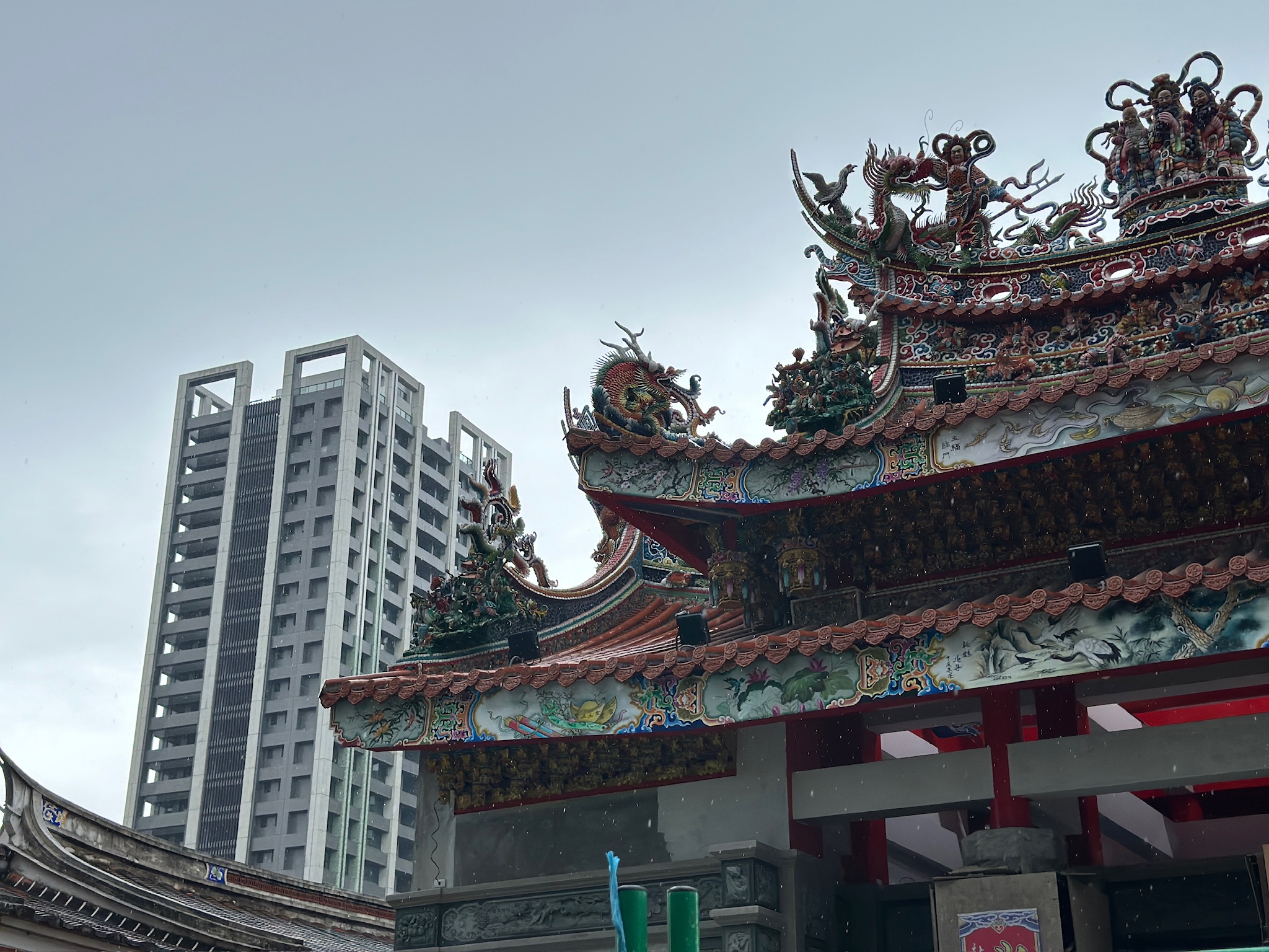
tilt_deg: +22.6
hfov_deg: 39.7
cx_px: 634
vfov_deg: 30.3
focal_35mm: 48
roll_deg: -0.7
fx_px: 1760
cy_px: 476
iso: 80
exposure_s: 1/1242
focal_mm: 6.86
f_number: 1.78
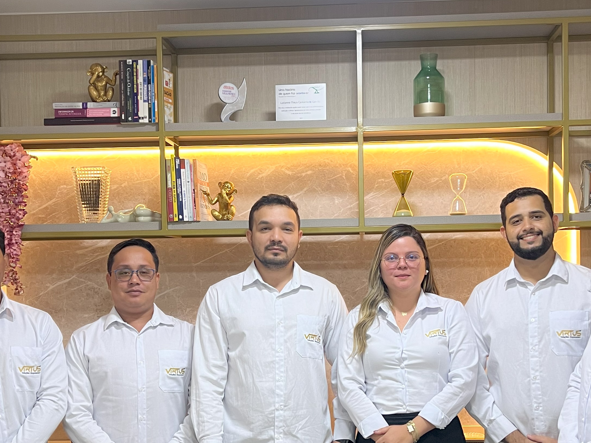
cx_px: 315
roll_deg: +2.1
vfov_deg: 30.0
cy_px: 299
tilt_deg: -0.5
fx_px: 820
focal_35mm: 48
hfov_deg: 39.6
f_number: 1.6
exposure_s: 1/60
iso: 80
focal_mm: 5.1
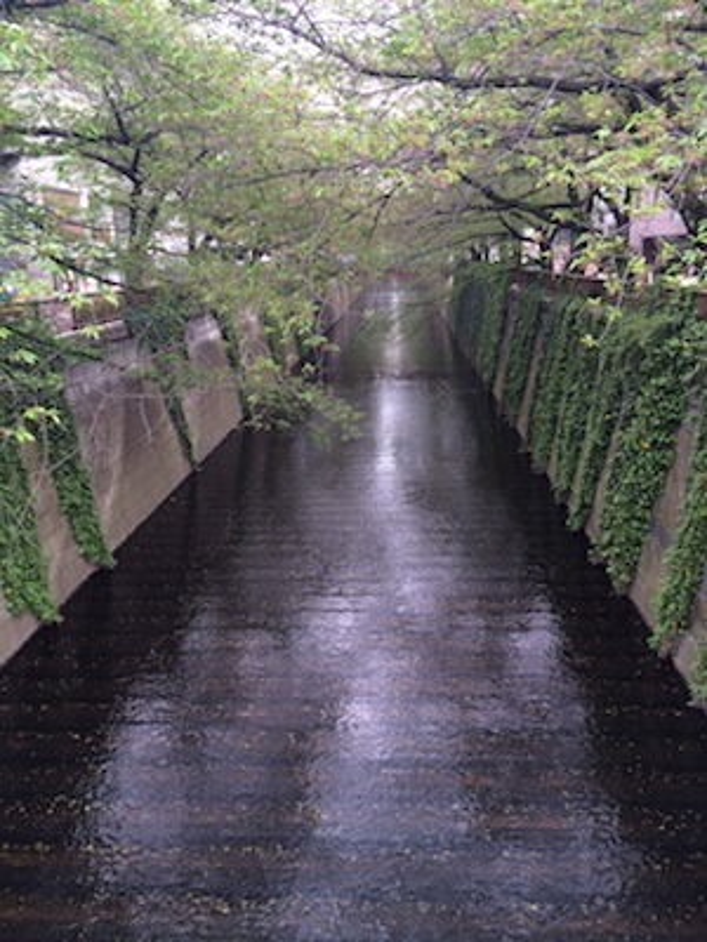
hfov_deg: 46.8
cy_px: 471
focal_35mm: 30
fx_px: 817
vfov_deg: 60.0
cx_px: 354
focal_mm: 4.12
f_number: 2.2
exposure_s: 1/120
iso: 64
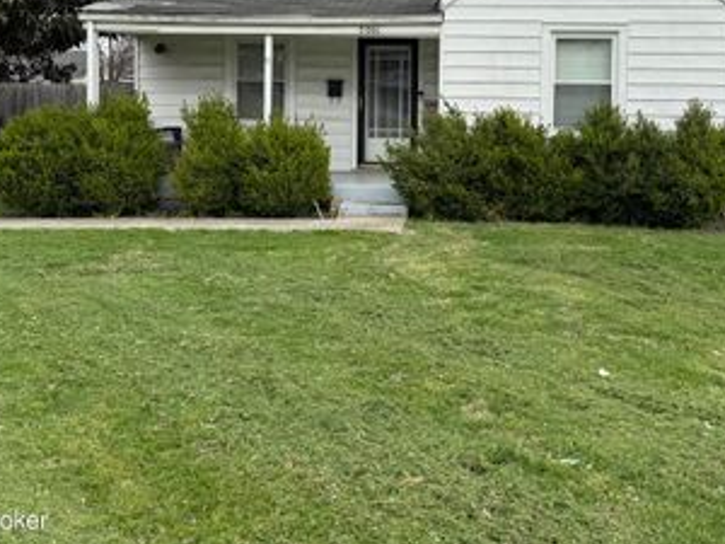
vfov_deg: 34.8
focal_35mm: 40
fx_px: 838
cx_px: 413
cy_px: 108
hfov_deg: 46.7
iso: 80
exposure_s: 1/2053
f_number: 1.78
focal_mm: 6.76
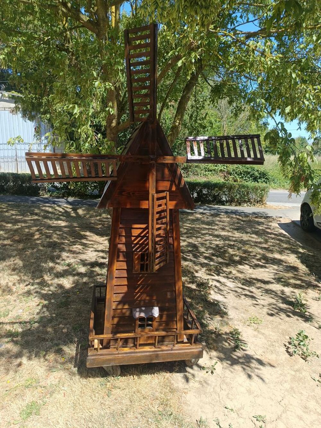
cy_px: 214
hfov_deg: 56.8
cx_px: 160
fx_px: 297
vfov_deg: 71.6
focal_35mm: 24
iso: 50
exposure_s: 1/167
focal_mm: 5.31
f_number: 1.7
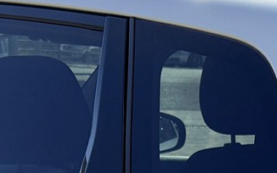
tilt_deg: -17.0
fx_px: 1133
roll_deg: -2.4
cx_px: 208
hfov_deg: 13.9
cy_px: 386
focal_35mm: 150
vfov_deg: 8.2
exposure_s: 1/4167
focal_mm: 6.76
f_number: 1.78
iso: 100
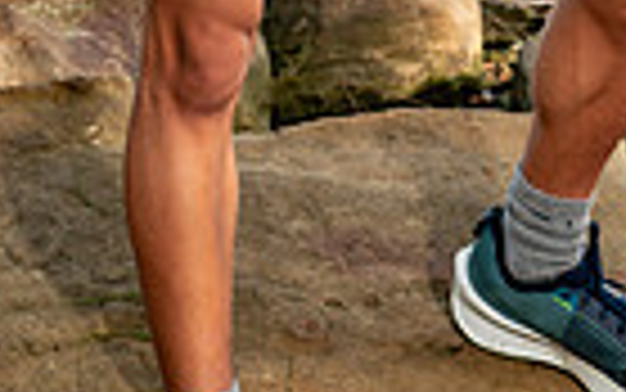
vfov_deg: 7.2
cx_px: 401
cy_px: -527
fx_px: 2919
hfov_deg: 12.2
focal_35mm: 171
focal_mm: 52
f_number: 7.1
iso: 200
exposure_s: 1/200
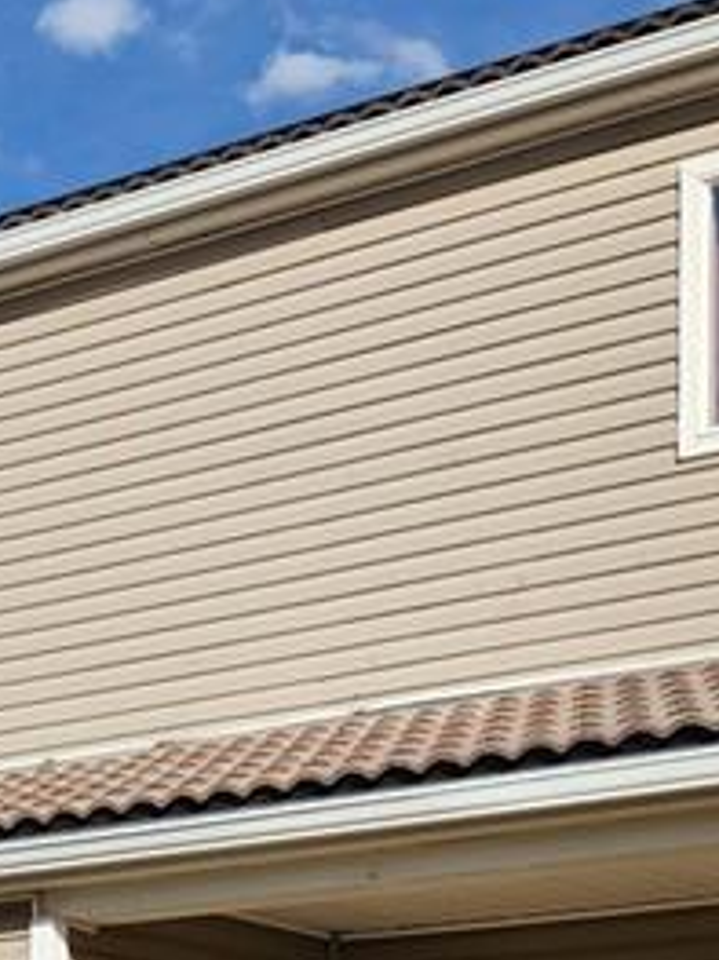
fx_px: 2910
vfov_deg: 17.5
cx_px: -252
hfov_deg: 13.5
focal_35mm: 105
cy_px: 1252
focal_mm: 5.4
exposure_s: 1/2551
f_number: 1.8
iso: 20
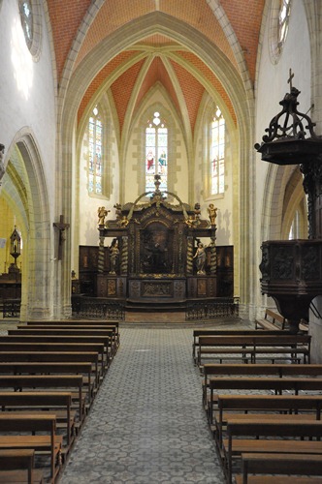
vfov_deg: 53.2
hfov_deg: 36.8
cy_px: 242
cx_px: 161
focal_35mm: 36
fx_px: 484
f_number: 5
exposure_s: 1/25
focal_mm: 24
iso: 3200
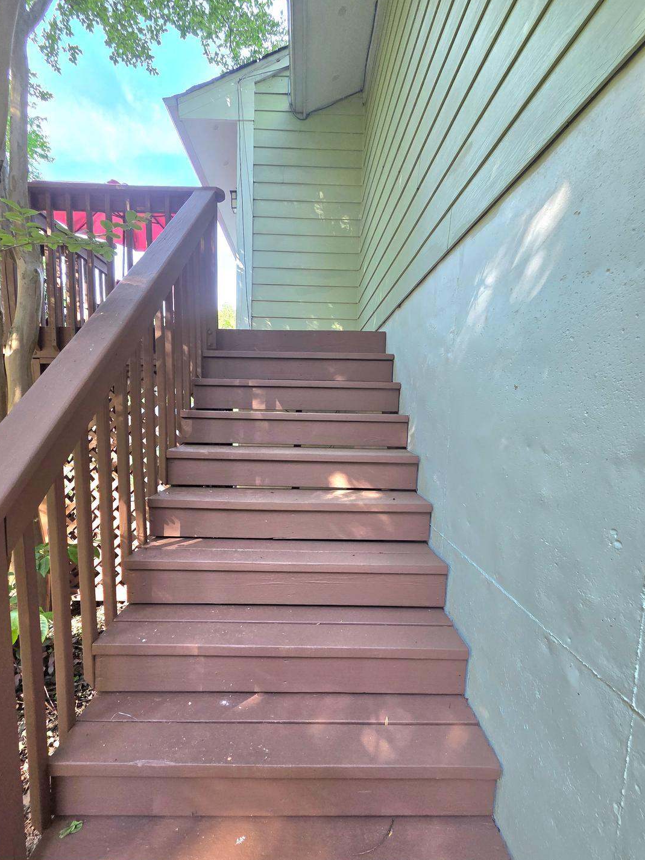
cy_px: 449
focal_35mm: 14
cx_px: 312
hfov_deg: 85.7
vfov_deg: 102.0
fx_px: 348
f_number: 2.2
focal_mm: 2.2
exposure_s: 1/120
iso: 80
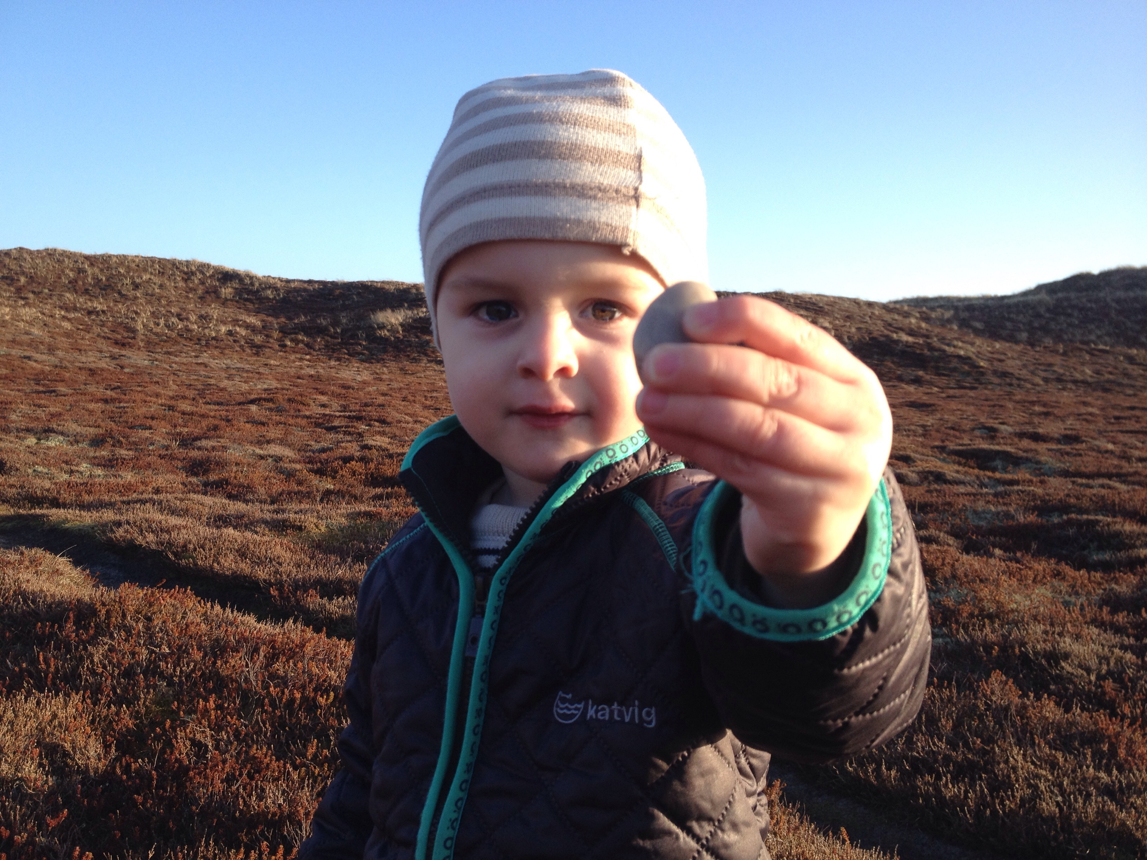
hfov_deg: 52.6
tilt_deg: -5.0
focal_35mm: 35
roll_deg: -3.9
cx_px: 574
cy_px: 430
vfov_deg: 40.7
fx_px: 1160
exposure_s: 1/456
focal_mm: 4.28
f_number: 2.4
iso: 50
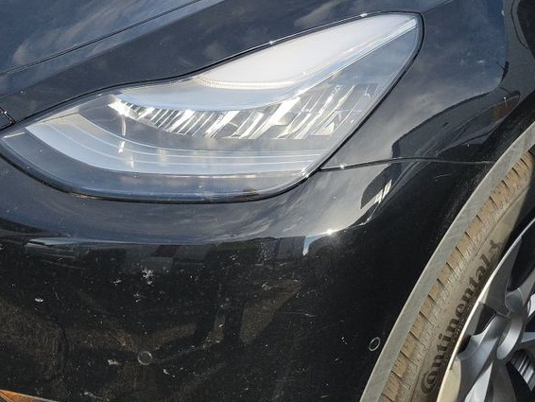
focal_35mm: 65
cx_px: 277
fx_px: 1005
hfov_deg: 29.8
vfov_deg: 21.9
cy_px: 11
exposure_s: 1/2858
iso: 63
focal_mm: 6.5
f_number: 1.4
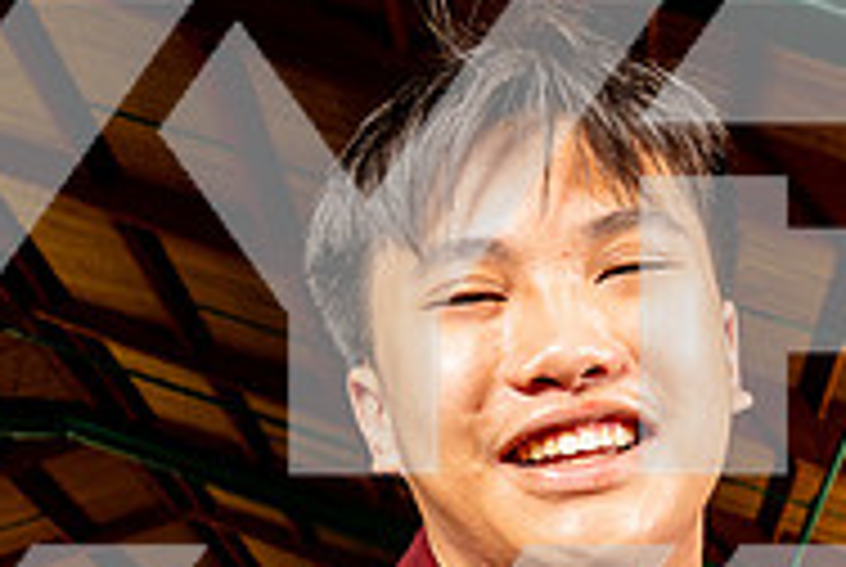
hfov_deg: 27.1
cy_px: 785
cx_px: 567
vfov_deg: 17.1
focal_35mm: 74
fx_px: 1742
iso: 400
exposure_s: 1/125
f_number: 7.1
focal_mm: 24
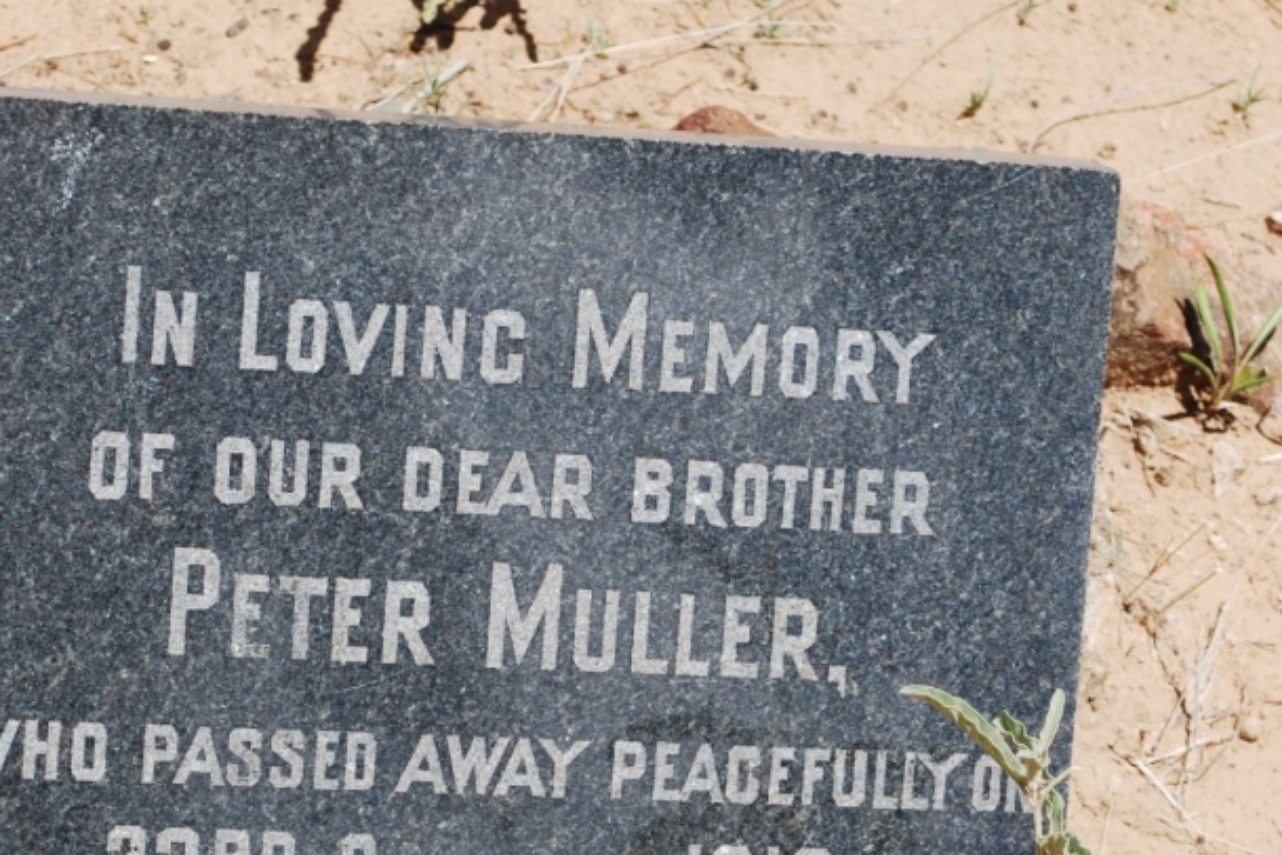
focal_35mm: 139
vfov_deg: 9.9
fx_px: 4944
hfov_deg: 14.8
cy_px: 610
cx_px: 650
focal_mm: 55
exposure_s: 1/250
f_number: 8
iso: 100
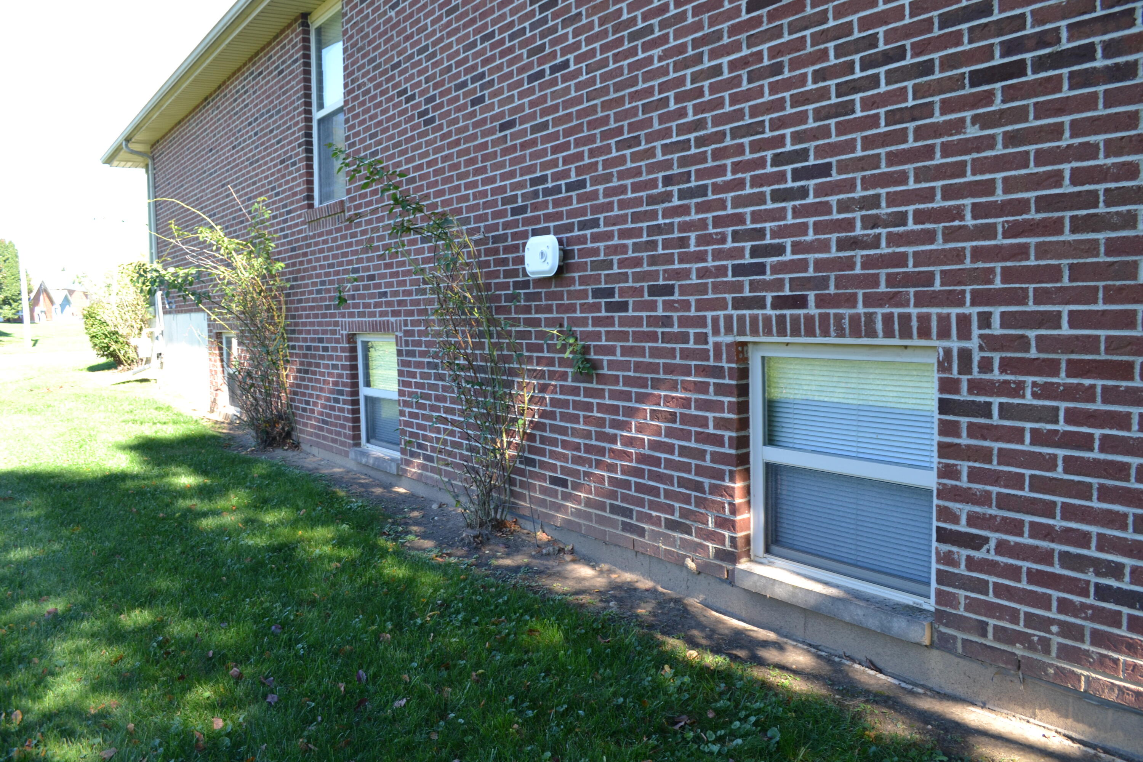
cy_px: 381
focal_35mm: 27
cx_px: 572
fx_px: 857
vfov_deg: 47.9
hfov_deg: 67.4
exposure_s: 1/125
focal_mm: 18
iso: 250
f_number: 5.6
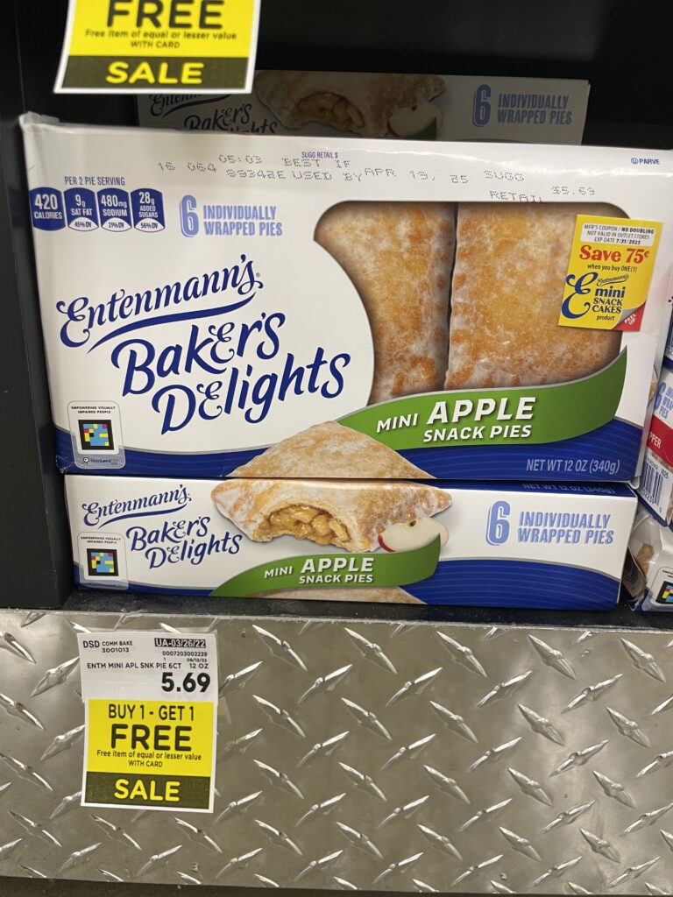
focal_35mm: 26
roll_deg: -2.4
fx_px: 674
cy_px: 448
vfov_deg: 67.3
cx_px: 336
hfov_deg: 53.1
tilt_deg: -20.0
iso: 80
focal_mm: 4.2
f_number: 1.6
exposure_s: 1/60
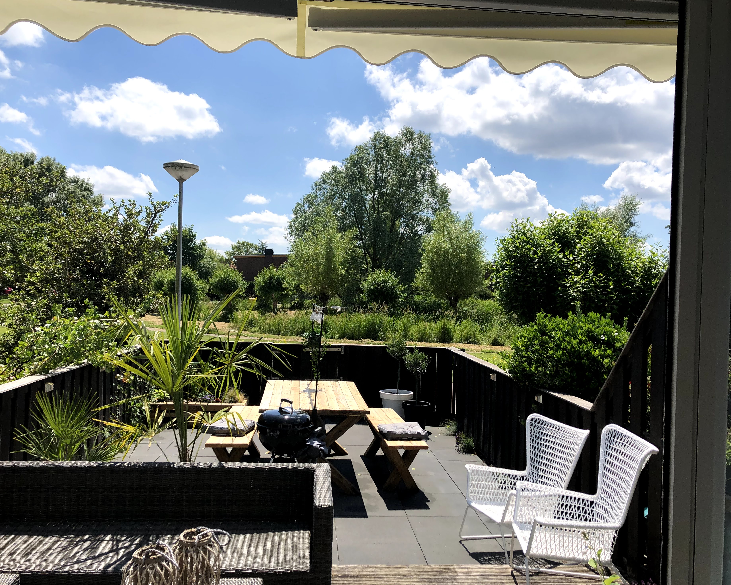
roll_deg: -2.7
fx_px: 649
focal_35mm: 30
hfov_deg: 58.8
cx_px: 369
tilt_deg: +0.3
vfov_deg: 48.5
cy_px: 291
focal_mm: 3.99
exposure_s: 1/3003
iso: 20
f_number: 1.8
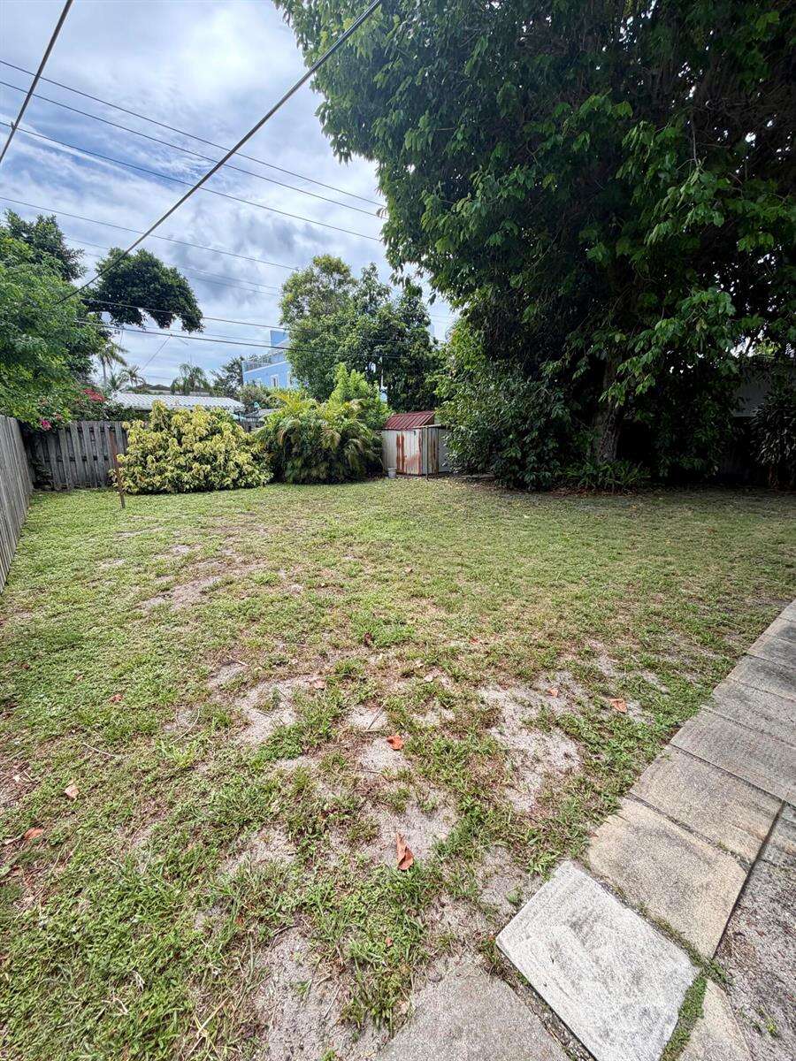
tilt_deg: -13.6
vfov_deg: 102.1
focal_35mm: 14
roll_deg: -0.1
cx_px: 398
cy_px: 530
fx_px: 429
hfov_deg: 85.7
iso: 50
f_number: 2.2
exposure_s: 1/502
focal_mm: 2.22
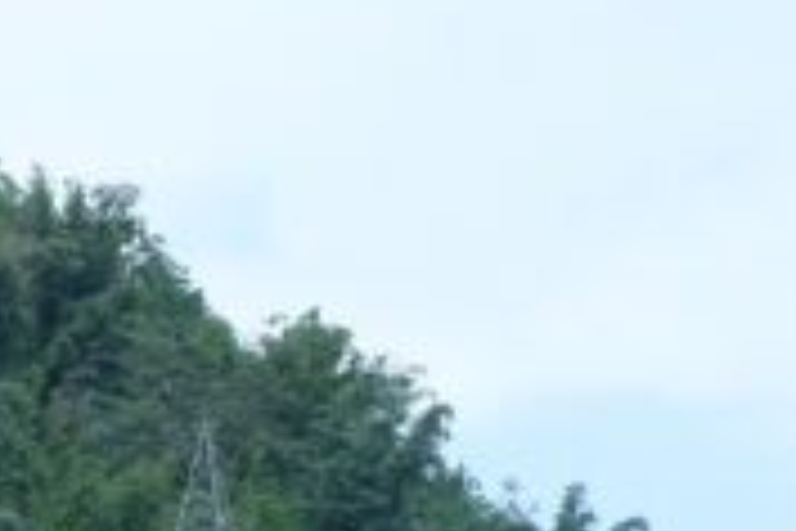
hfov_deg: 6.3
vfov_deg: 4.4
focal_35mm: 306
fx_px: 6765
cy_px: 1406
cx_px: -1336
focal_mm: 35
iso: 320
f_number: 4.5
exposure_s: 1/800
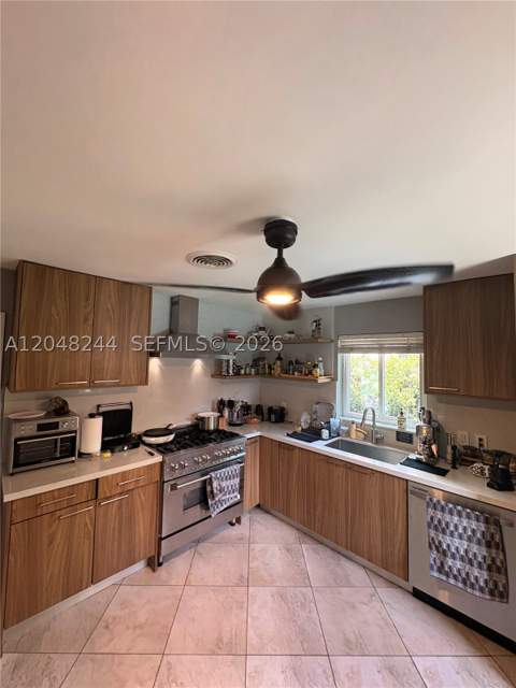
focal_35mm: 14
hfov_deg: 85.7
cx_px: 258
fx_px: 278
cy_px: 344
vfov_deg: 102.1
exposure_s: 1/120
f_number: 2.2
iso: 400
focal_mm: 2.22
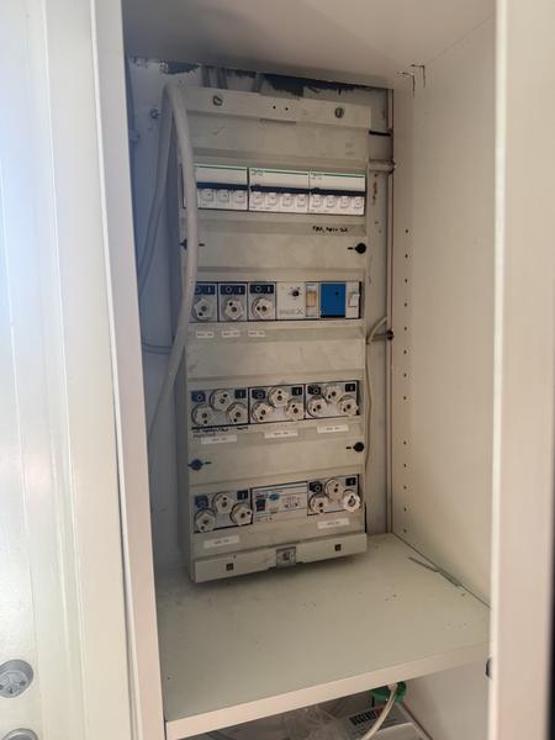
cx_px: 278
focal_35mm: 24
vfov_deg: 71.6
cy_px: 370
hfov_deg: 56.8
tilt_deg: -6.8
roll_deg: +0.1
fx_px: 513
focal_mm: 6.76
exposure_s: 1/121
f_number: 1.78
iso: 100
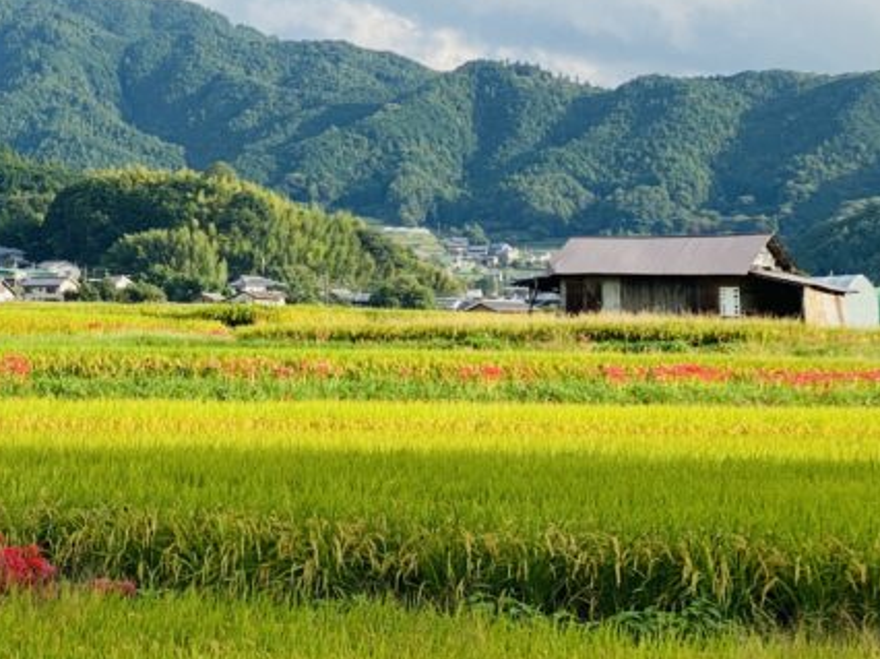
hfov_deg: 15.4
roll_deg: +0.9
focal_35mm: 125
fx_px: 3176
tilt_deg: +7.6
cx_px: -95
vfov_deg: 11.7
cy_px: -29
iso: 20
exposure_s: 1/615
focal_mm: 6
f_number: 2
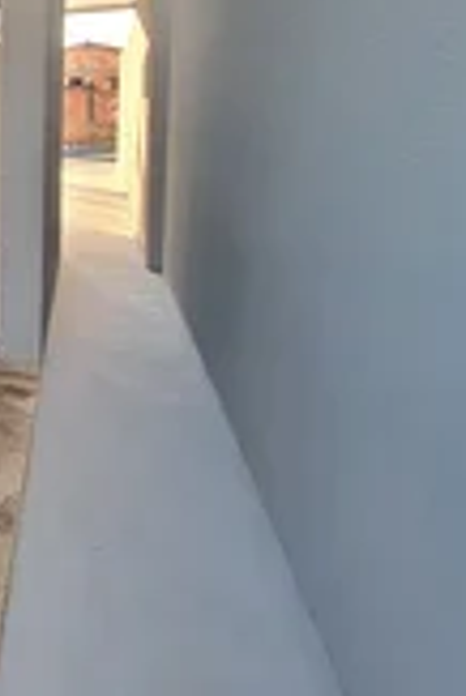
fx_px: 620
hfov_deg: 24.7
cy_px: 169
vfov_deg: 55.7
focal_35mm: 32
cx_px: -312
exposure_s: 1/60
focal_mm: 1.74
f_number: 2.2
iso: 64
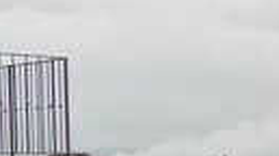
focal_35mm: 130
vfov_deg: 9.1
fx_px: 960
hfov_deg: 14.2
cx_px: 532
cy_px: 199
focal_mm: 4.3
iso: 160
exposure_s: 1/500
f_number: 3.3
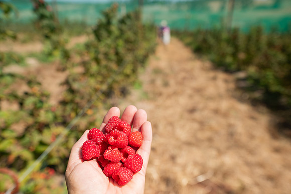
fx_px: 251
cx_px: 146
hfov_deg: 60.3
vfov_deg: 42.3
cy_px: 97
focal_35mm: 31
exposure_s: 1/5000
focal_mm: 31
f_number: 4
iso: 500
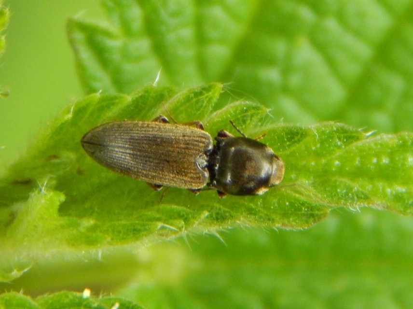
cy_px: 154
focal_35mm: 160
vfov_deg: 9.3
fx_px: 1907
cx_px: 206
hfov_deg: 12.4
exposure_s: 1/30
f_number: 5.1
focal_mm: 28.7
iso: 400
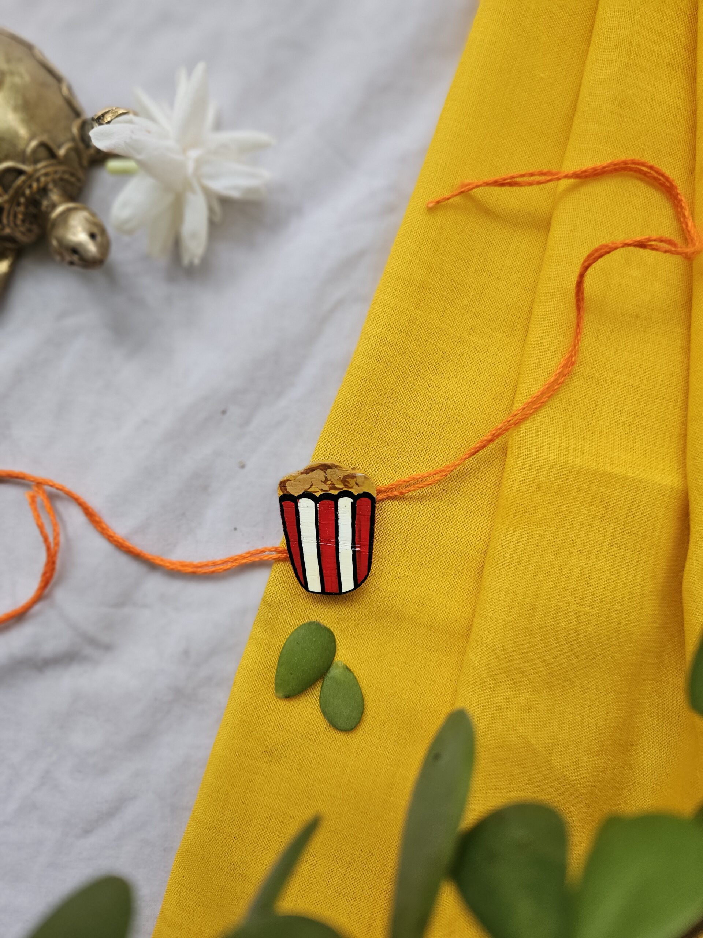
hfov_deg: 58.9
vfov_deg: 73.9
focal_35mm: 23
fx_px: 623
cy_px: 469
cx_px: 352
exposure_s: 1/100
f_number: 1.8
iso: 160
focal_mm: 5.4
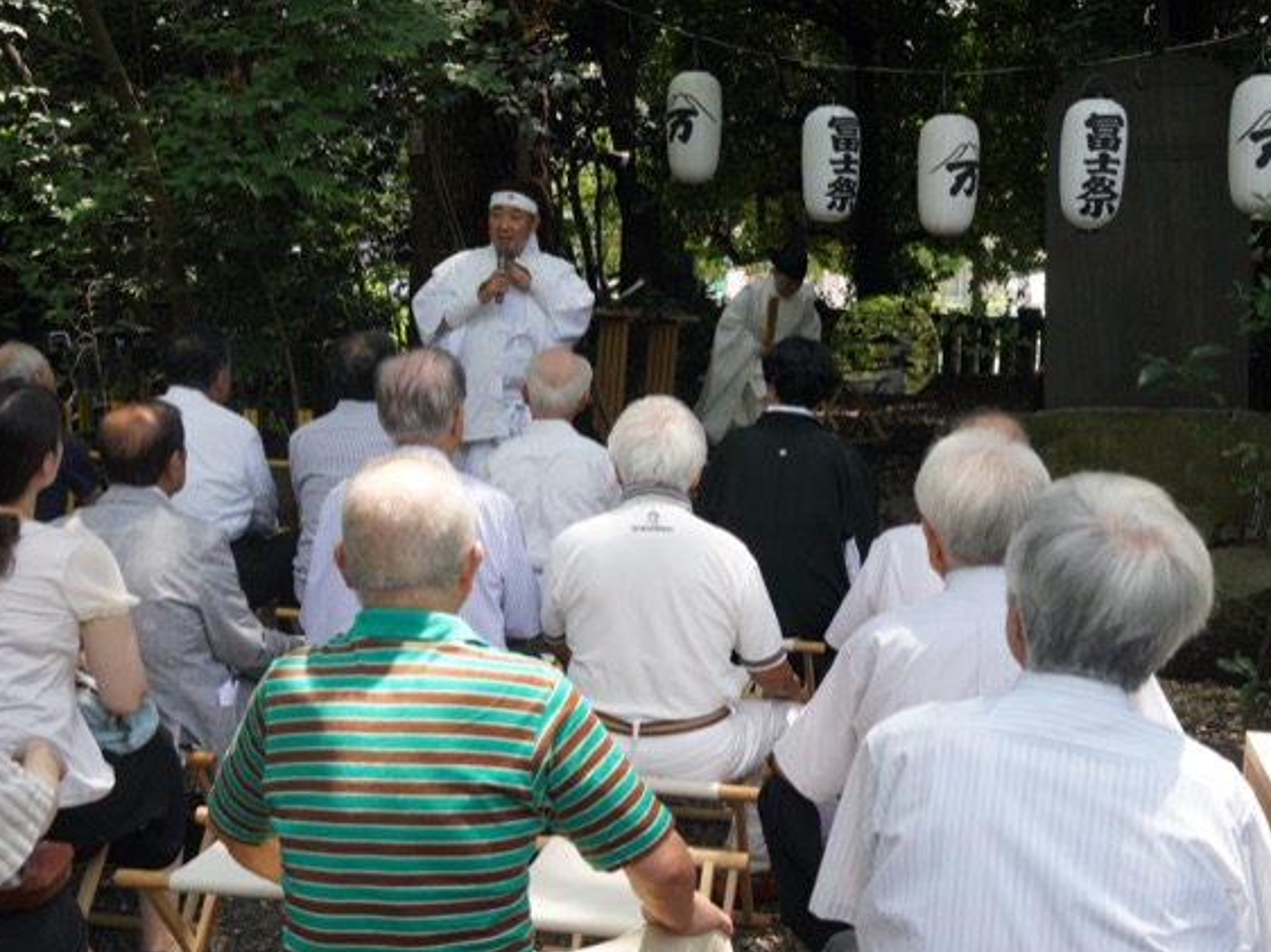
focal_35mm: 46
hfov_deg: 41.3
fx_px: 1688
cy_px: 475
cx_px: 636
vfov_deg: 31.5
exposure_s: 1/1250
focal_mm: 28
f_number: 5.6
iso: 2000
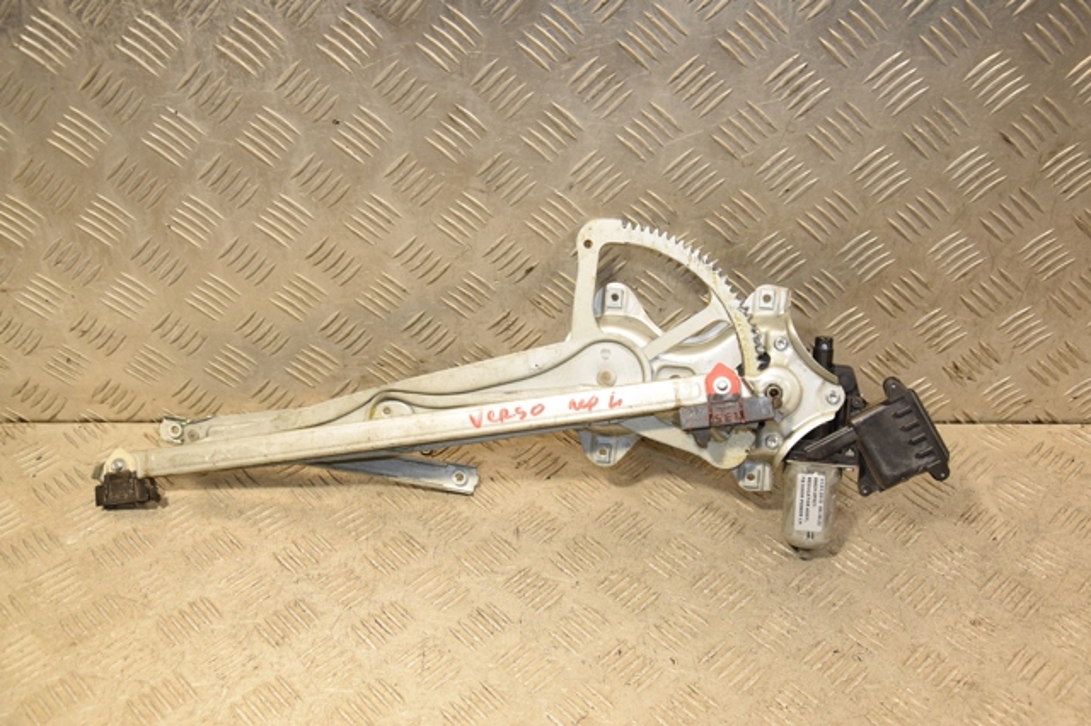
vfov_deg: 34.2
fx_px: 1181
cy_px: 363
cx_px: 546
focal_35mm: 39
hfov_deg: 49.6
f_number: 5
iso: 800
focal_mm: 26
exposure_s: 1/200
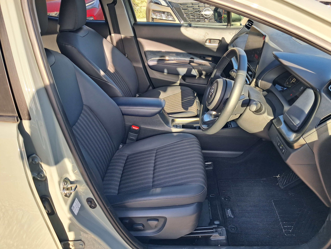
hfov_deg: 65.3
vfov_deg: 51.4
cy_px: 124
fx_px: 258
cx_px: 166
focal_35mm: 27
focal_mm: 4
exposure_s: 1/120
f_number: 1.8
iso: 50
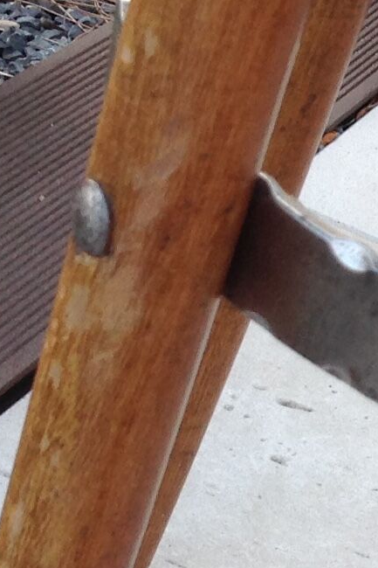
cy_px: 691
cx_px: 658
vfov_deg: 13.7
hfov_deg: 9.1
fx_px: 2285
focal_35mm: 145
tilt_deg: -36.7
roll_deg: -21.7
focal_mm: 4.28
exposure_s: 1/138
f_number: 2.4
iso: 50
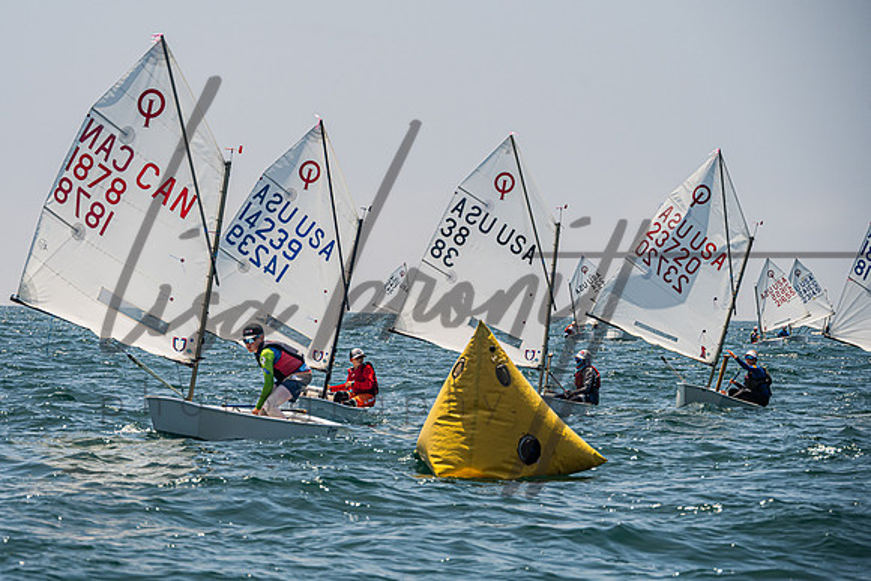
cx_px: 340
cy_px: 297
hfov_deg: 10.1
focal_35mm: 204
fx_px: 4935
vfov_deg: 6.7
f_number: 7.6
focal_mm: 165
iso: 250
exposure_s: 1/1600
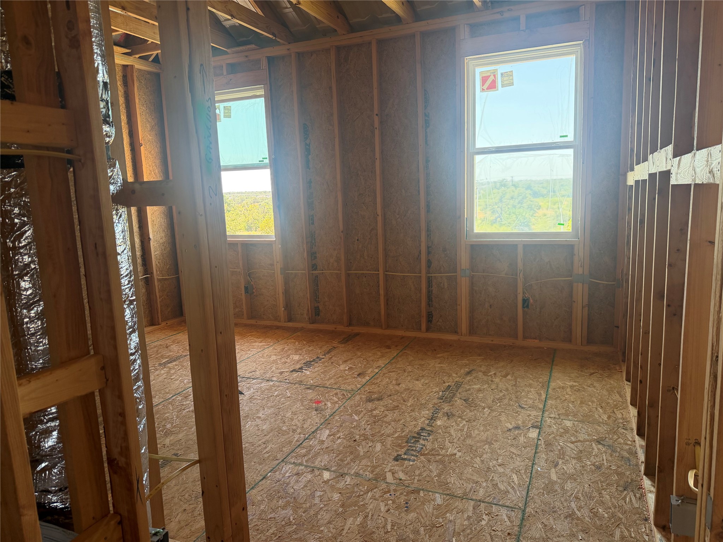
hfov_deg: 71.6
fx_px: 501
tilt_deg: -9.7
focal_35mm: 24
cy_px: 271
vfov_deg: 56.8
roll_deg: +2.9
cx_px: 362
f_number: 1.78
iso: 200
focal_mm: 6.76
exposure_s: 1/230
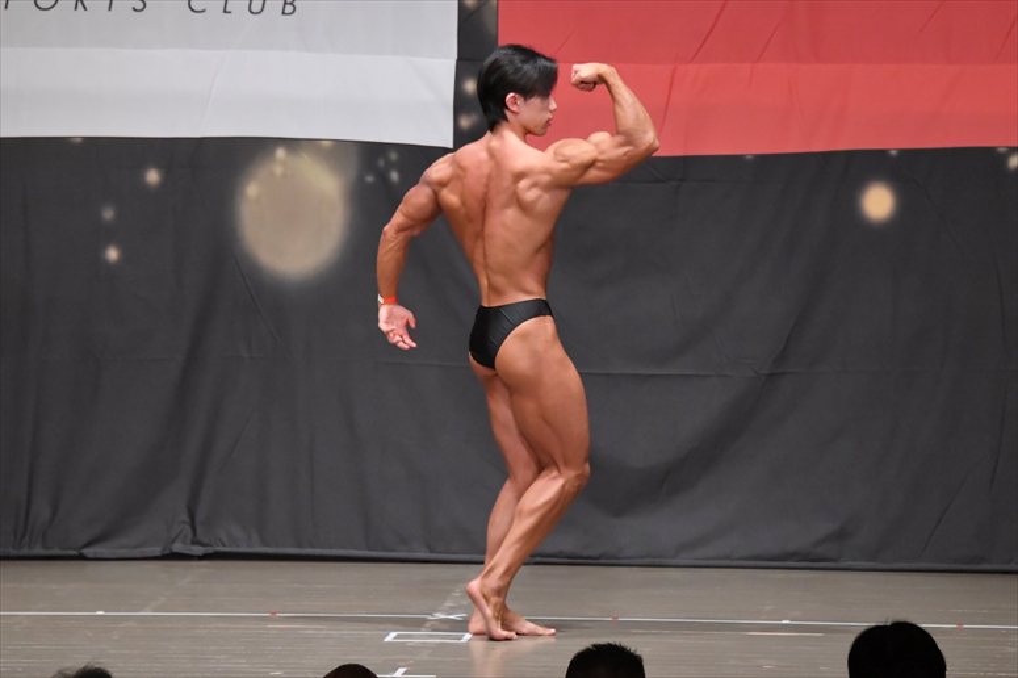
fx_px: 6359
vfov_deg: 6.1
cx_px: 509
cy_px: 339
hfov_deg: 9.2
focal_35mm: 225
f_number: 5.6
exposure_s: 1/400
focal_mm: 150
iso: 6400
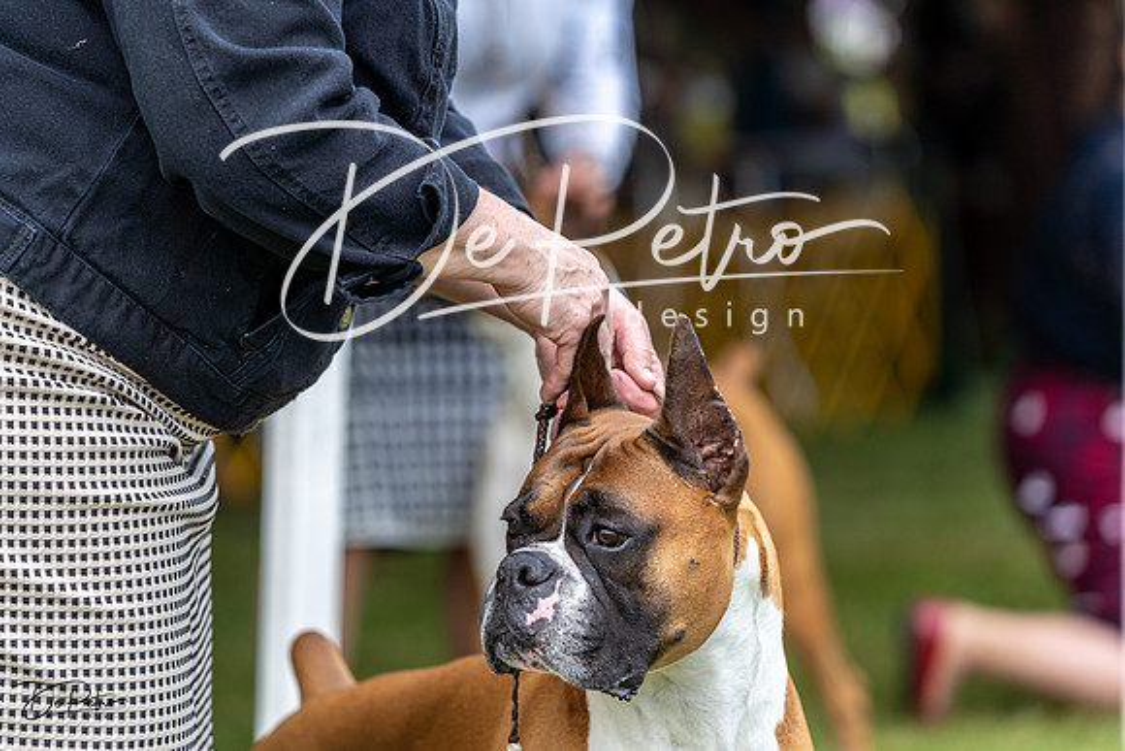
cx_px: 562
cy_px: 376
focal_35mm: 200
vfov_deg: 6.9
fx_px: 6251
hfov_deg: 10.3
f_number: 4.5
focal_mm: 200
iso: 400
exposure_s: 1/1000
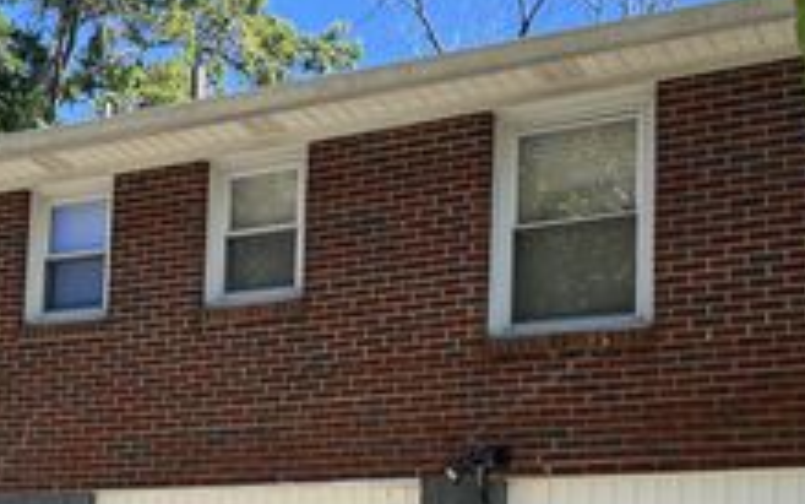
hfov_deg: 32.1
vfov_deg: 19.9
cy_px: 528
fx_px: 1383
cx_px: 246
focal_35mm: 63
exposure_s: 1/1412
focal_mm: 5.7
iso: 50
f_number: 1.5
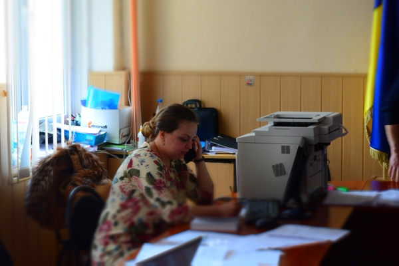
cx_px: 200
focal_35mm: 82
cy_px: 133
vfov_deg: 16.6
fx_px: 914
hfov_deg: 24.6
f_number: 7.1
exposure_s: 1/15
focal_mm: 55
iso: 800
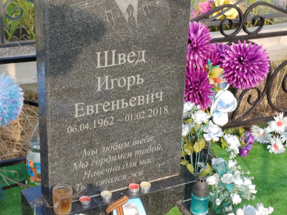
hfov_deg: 25.0
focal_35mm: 78
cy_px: 108
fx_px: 647
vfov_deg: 18.9
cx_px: 144
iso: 100
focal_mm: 5.52
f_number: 1.9
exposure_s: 1/430
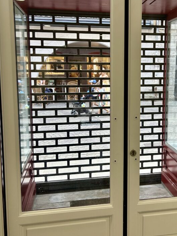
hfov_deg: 37.1
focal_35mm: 38
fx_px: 259
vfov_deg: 48.8
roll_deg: +0.0
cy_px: 98
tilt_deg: -7.0
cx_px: 123
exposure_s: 1/100
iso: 40
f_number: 1.5
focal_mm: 5.7
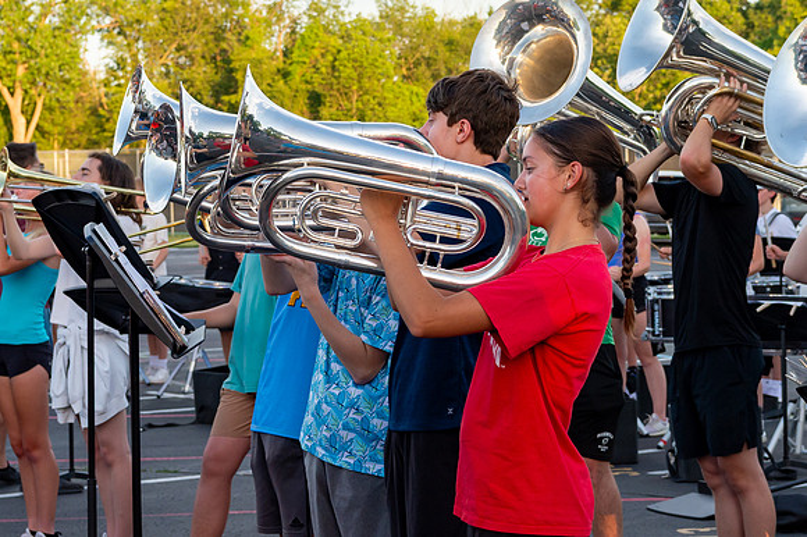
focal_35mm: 109
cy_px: 187
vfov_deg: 12.5
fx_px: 2450
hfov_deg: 18.7
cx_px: 459
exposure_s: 1/500
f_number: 9
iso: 1250
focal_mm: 70
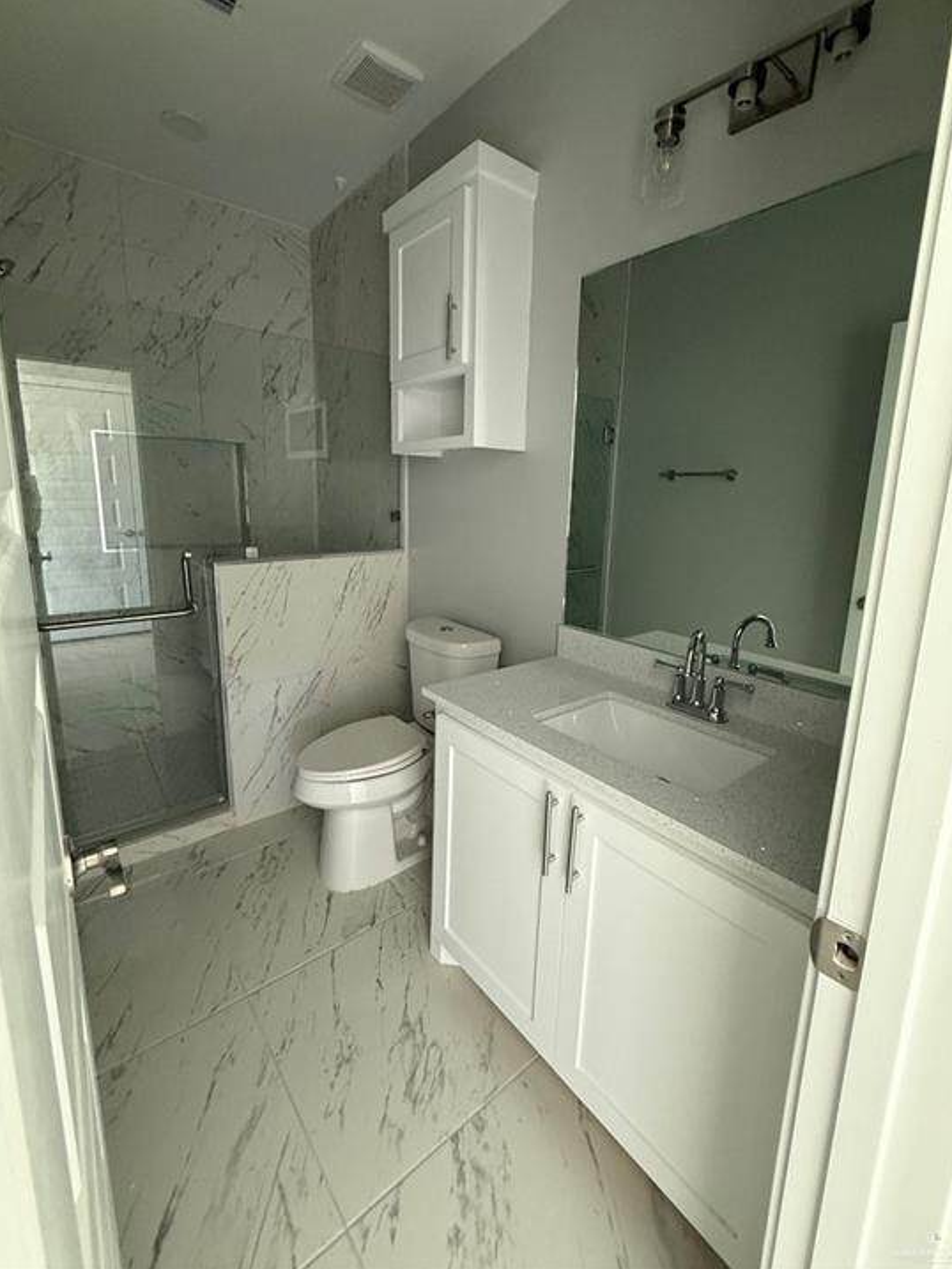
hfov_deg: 81.8
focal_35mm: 15
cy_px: 593
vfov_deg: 98.0
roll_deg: -1.3
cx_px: 474
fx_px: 550
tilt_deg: -10.3
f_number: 2.2
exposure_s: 1/60
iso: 500
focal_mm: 2.22
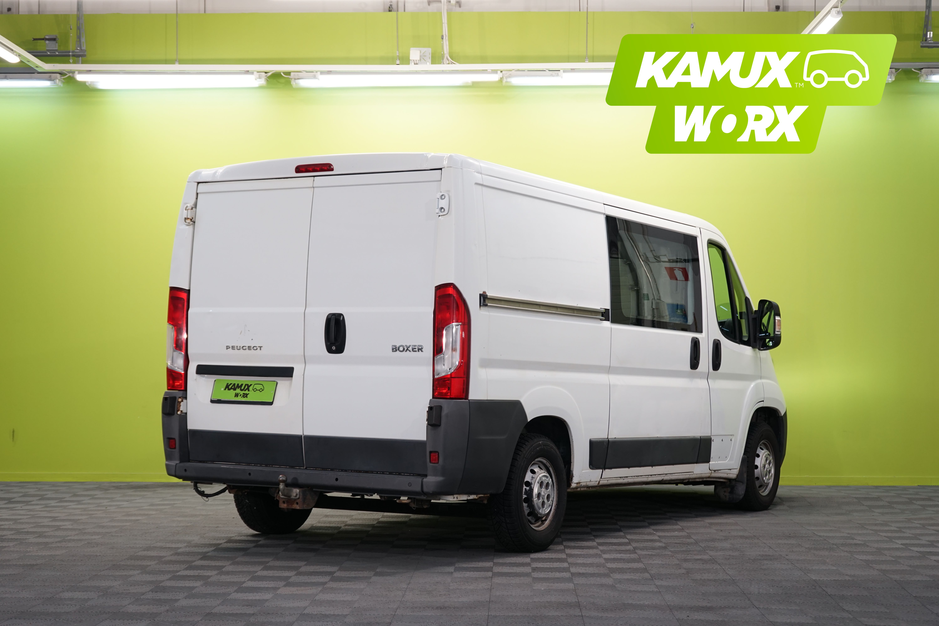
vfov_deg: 22.6
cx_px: 470
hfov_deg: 33.4
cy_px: 313
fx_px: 1565
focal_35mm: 60
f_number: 5.6
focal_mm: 60
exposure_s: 1/40
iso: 500
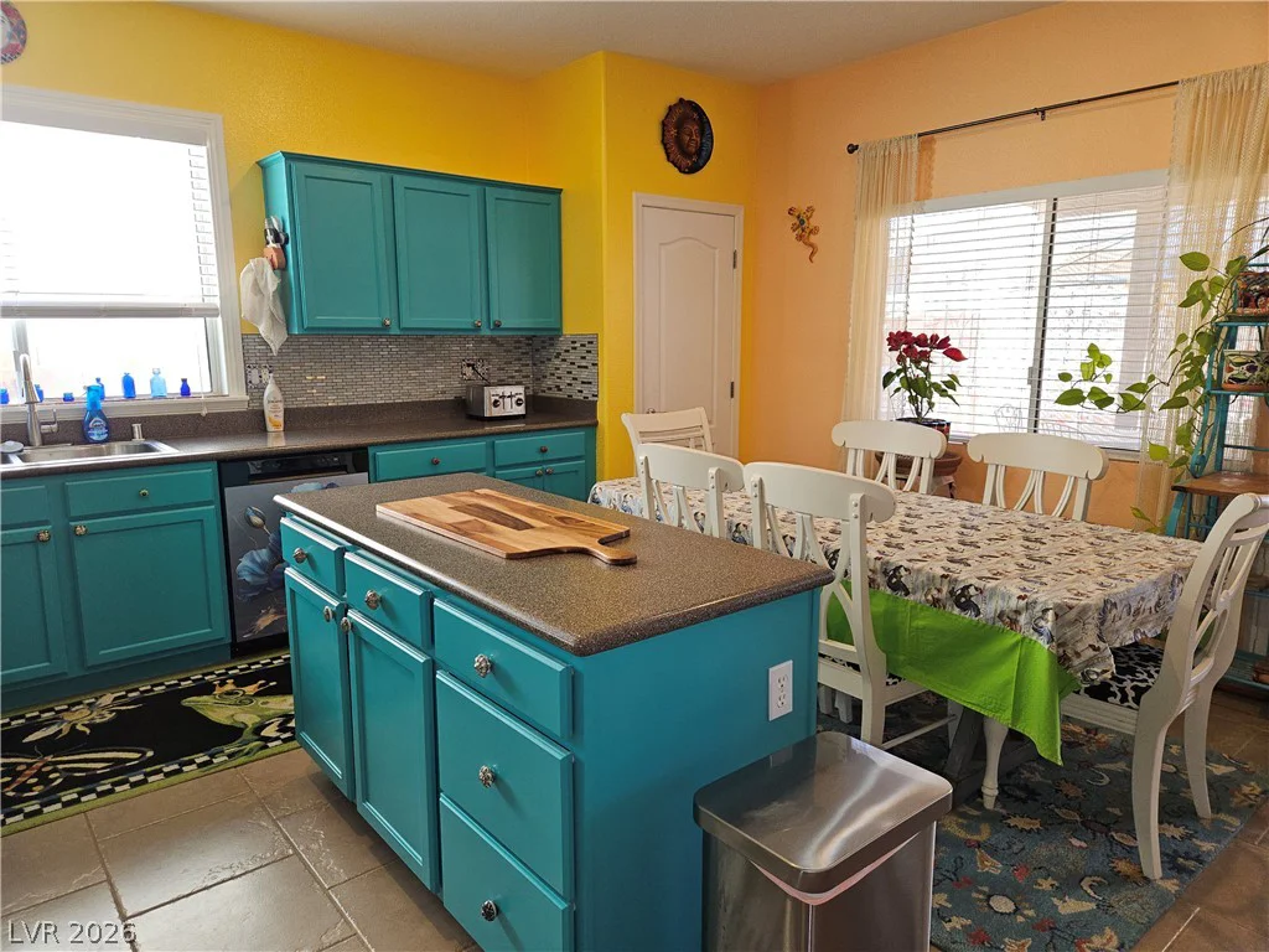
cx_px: 634
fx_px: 843
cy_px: 476
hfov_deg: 73.9
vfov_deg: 58.9
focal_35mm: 23
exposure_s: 1/60
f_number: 1.8
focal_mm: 5.4
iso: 100
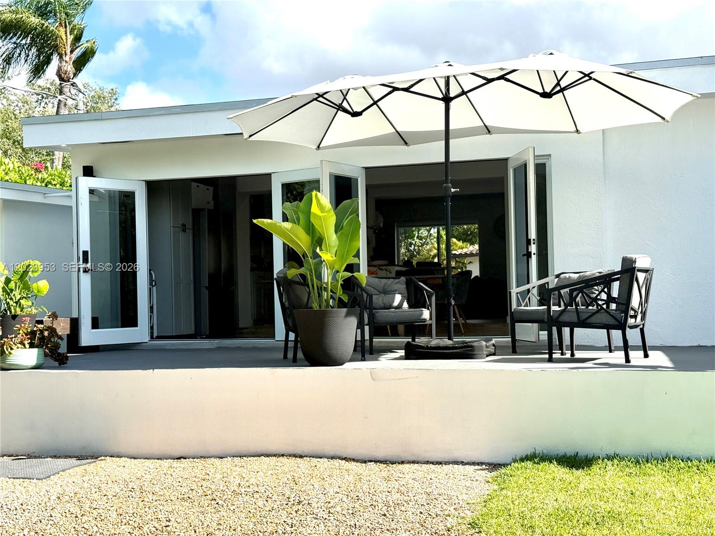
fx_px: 991
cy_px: 268
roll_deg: +1.0
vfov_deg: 30.3
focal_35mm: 48
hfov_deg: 39.7
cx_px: 358
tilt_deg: +2.8
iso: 100
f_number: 1.78
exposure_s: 1/4587
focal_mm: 6.76
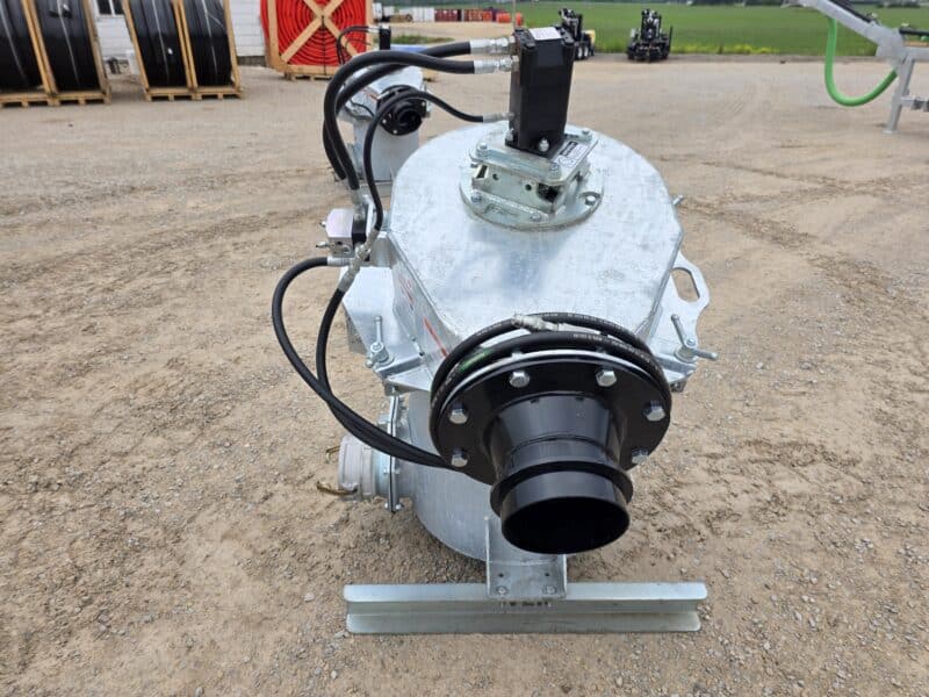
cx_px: 464
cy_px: 348
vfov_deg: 58.9
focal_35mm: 23
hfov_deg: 73.9
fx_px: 617
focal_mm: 6.3
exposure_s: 1/1814
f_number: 1.7
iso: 80
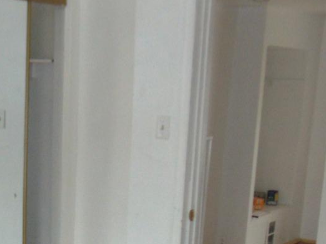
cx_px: 18
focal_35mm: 69
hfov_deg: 27.0
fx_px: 650
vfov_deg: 20.5
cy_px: 255
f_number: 3
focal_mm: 4.5
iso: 200
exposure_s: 1/30
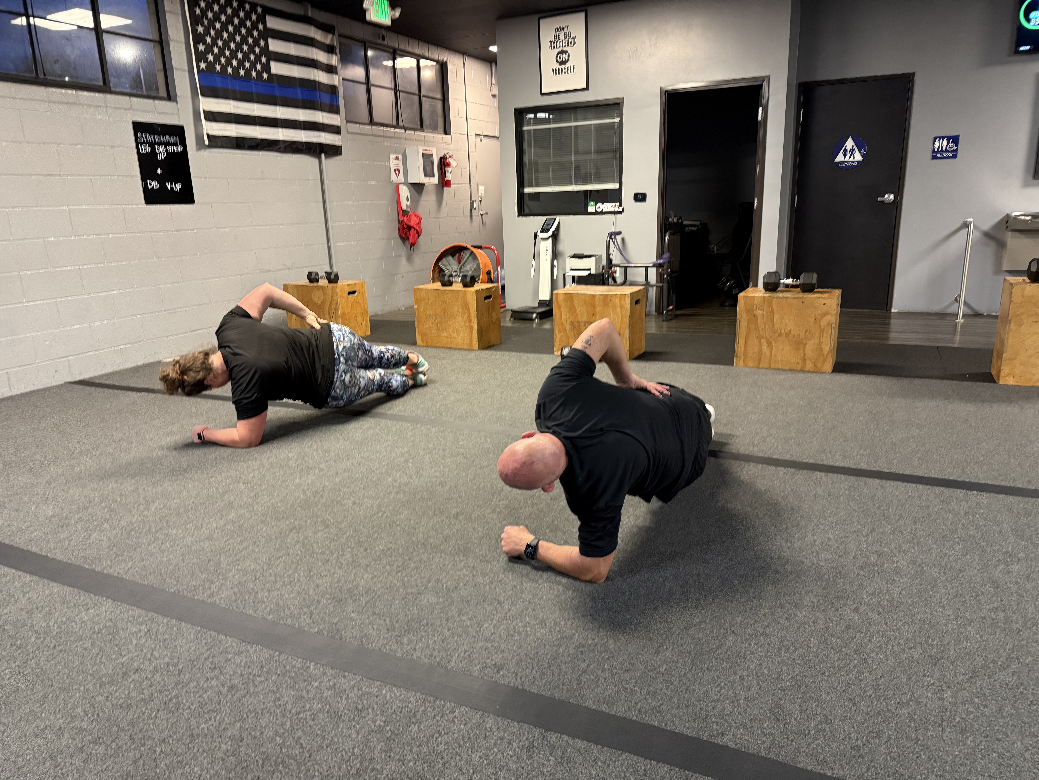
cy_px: 390
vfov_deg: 56.8
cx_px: 520
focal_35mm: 24
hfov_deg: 71.6
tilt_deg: -18.8
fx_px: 720
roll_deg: +0.4
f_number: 1.78
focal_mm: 6.76
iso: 640
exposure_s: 1/60
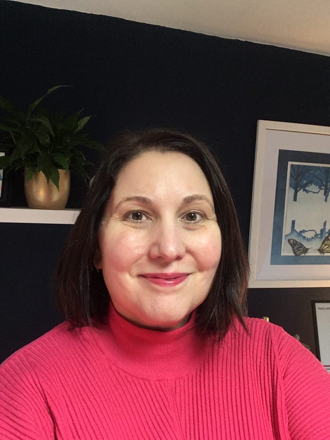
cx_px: 165
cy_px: 220
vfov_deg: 58.4
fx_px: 394
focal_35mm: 31
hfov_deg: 45.4
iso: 160
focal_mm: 2.15
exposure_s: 1/33
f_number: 2.4
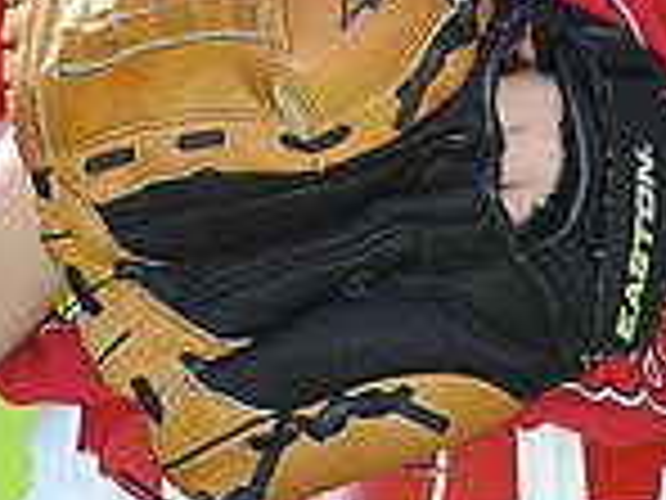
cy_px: -446
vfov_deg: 2.0
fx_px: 14507
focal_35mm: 754
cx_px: 333
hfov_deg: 2.6
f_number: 4.5
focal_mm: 200
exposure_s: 1/400
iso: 200
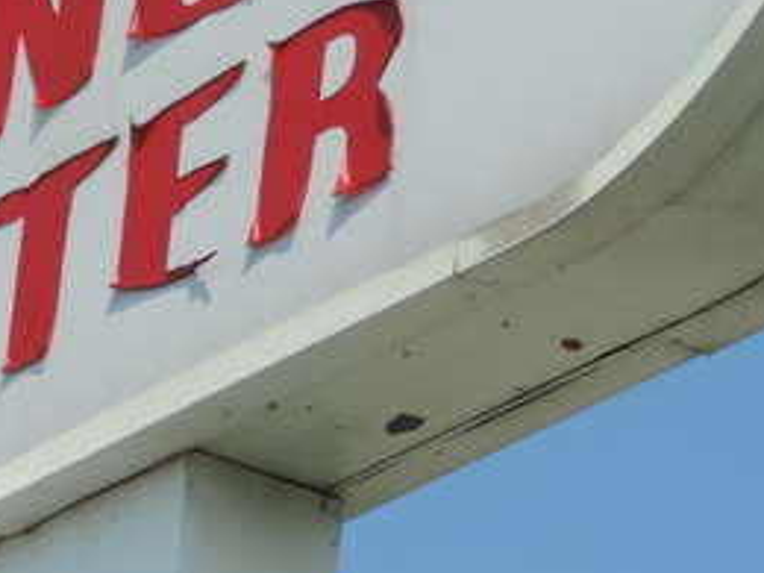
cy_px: 29
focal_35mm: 355
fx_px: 7835
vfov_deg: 4.2
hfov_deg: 5.6
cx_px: -206
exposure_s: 1/800
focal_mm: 16
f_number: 4.1
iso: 80
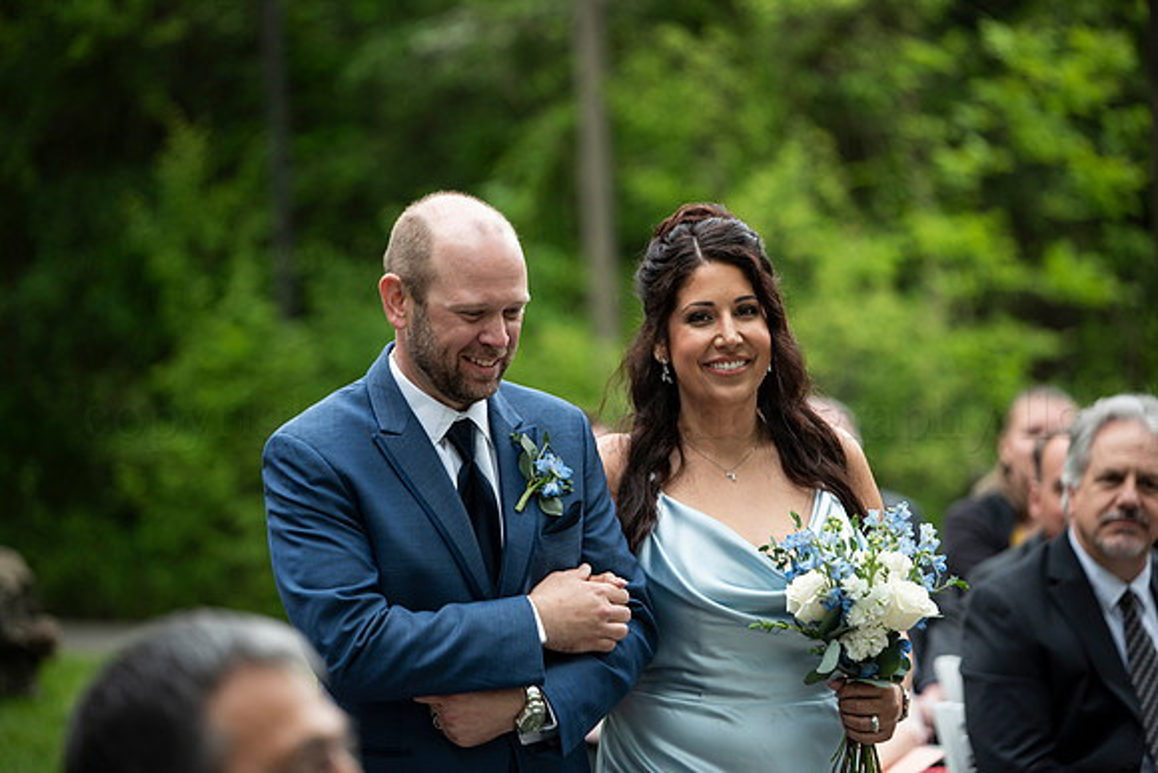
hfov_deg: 13.7
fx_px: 4826
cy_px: 386
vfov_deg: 9.2
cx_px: 579
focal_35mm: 150
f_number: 2.8
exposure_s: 1/160
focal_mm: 150
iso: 320
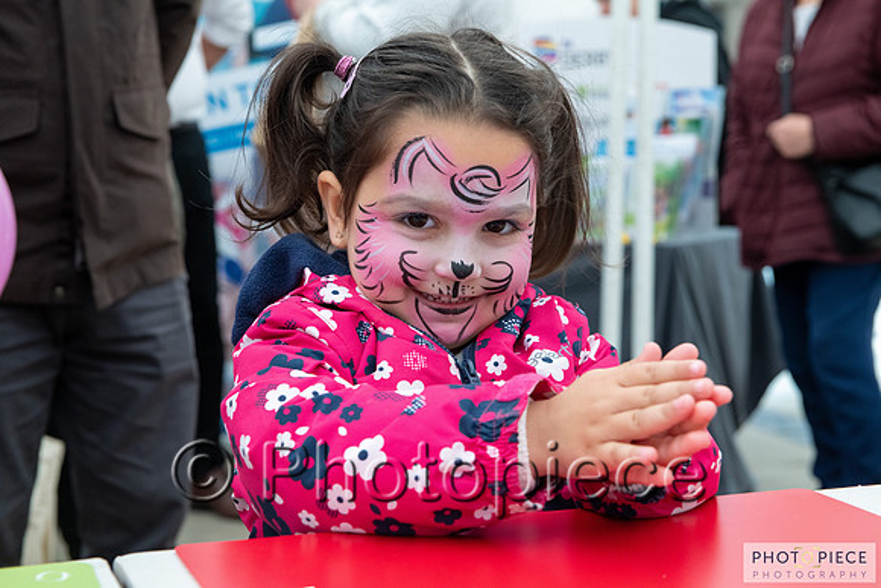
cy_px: 294
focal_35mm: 62
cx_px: 440
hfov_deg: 32.4
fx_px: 1518
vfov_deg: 21.9
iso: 1100
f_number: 6.3
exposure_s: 1/160
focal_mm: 62
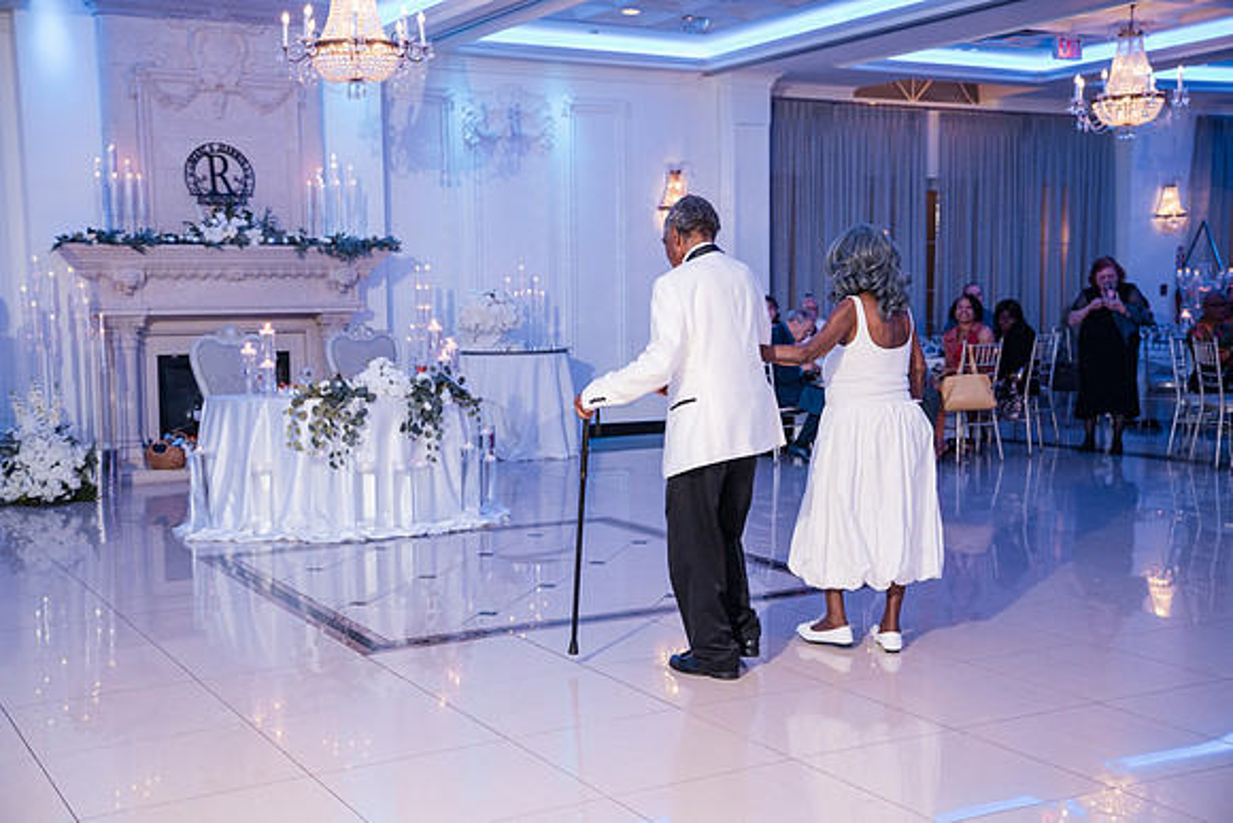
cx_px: 616
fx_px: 1473
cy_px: 412
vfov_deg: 31.2
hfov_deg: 45.4
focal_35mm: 43
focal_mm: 43
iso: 3200
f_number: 4
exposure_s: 1/250
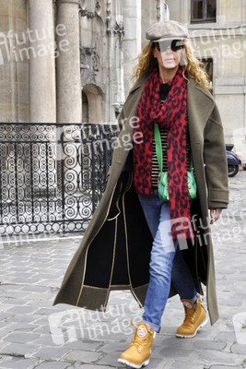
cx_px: 123
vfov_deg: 46.4
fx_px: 430
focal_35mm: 42
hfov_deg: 31.9
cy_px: 184
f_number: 9
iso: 1600
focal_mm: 28
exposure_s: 1/320
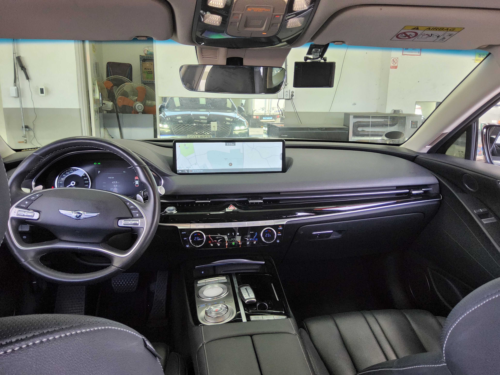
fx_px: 361
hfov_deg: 69.4
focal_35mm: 25
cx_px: 250
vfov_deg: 54.9
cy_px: 188
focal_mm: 3.08
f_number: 2
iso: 320
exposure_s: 1/120
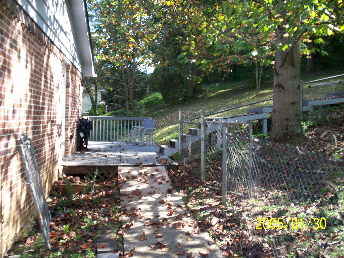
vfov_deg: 39.7
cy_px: 129
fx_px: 358
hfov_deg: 51.4
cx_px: 172
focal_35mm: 36
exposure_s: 1/98.4
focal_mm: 5.9
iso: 100
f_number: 4.5
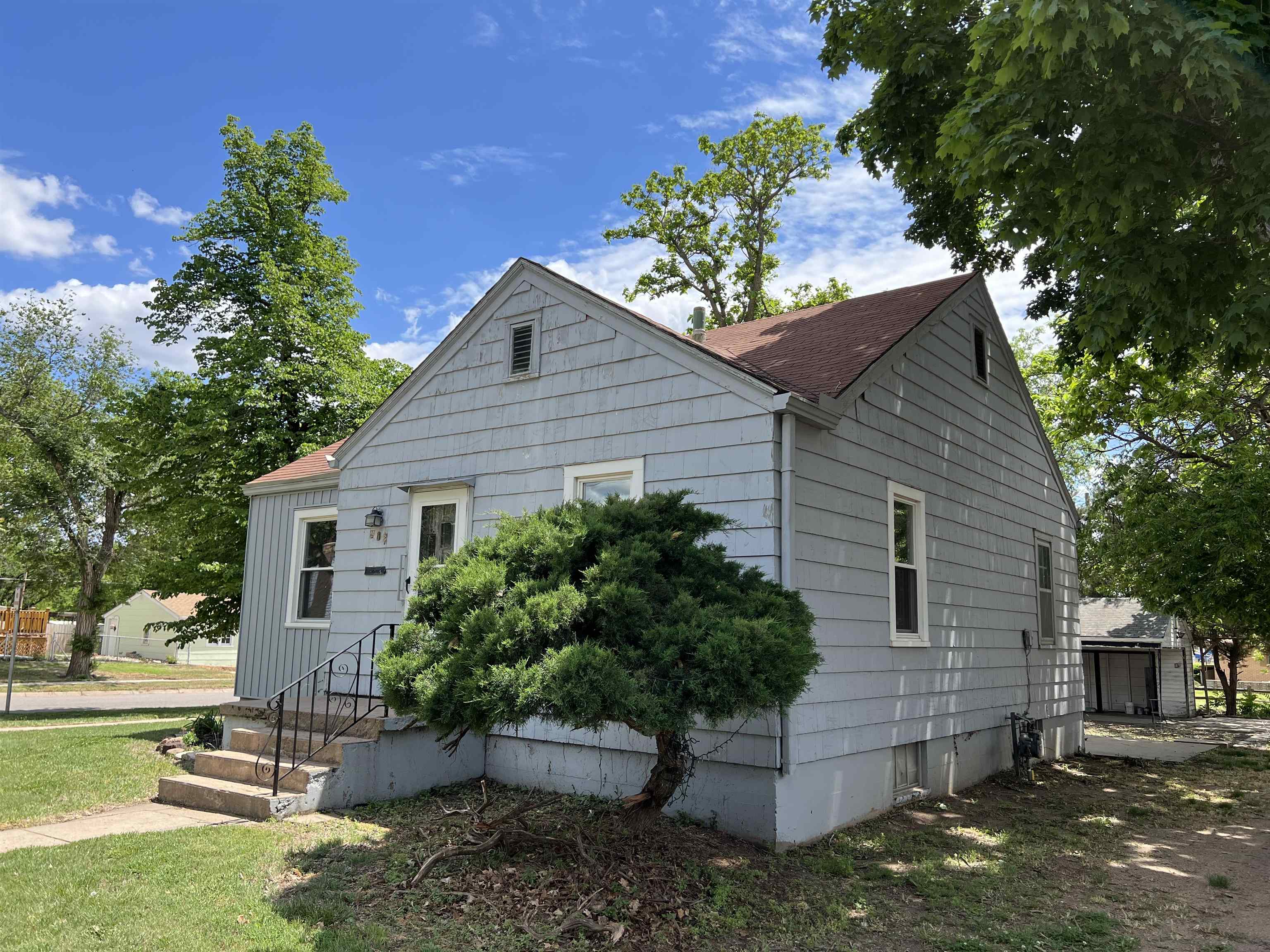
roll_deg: -1.9
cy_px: 476
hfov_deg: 67.3
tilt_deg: +8.7
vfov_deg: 53.1
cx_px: 635
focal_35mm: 26
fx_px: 954
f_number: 1.5
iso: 50
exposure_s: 1/2632
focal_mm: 5.7
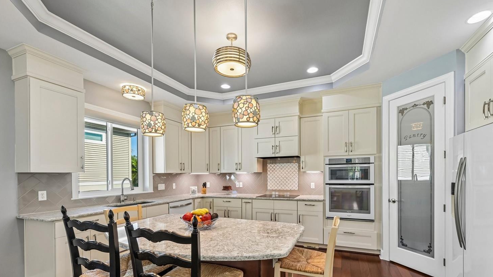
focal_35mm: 16
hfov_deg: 99.3
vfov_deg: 66.1
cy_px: 174
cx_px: 260
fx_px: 209
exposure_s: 1/80
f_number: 8
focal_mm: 14
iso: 400
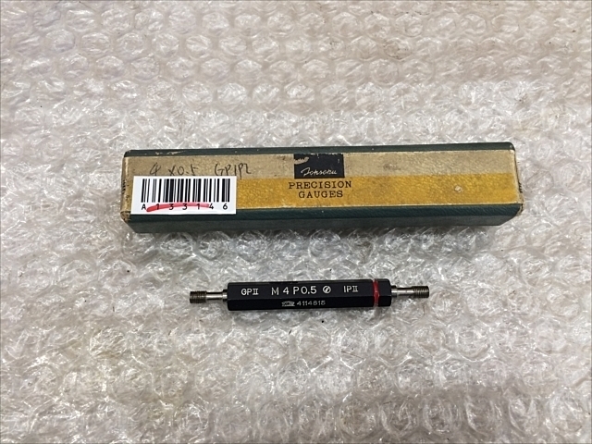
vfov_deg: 48.2
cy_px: 222
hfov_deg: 61.7
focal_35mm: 29
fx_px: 496
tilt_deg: -70.3
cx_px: 296
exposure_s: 1/30
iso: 50
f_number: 2.2
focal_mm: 4.15
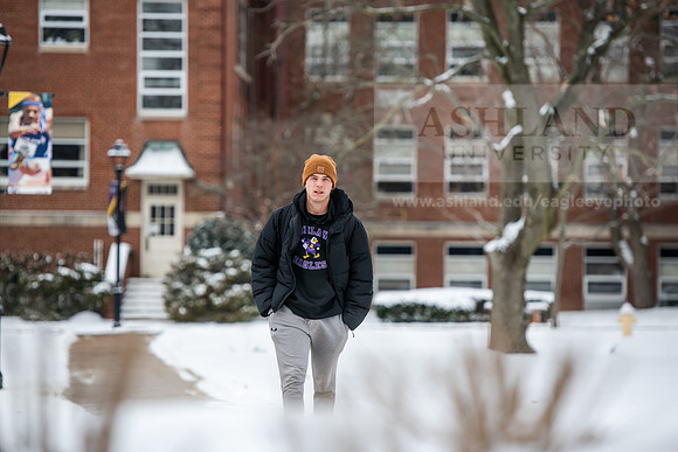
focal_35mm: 175
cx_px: 339
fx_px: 3296
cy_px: 226
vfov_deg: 7.9
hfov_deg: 11.7
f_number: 3.5
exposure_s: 1/800
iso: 160
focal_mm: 175
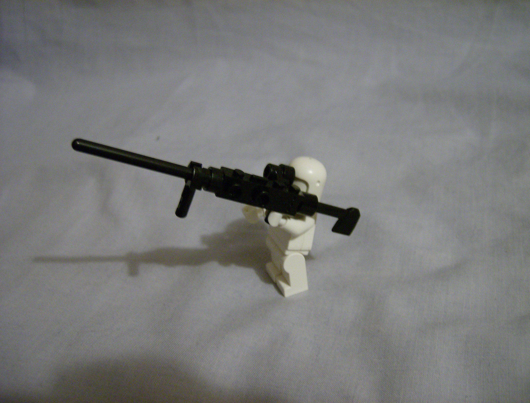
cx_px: 265
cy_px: 202
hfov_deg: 51.1
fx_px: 554
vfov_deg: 40.0
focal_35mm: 36
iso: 200
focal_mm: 6
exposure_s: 1/14.5
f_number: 2.8
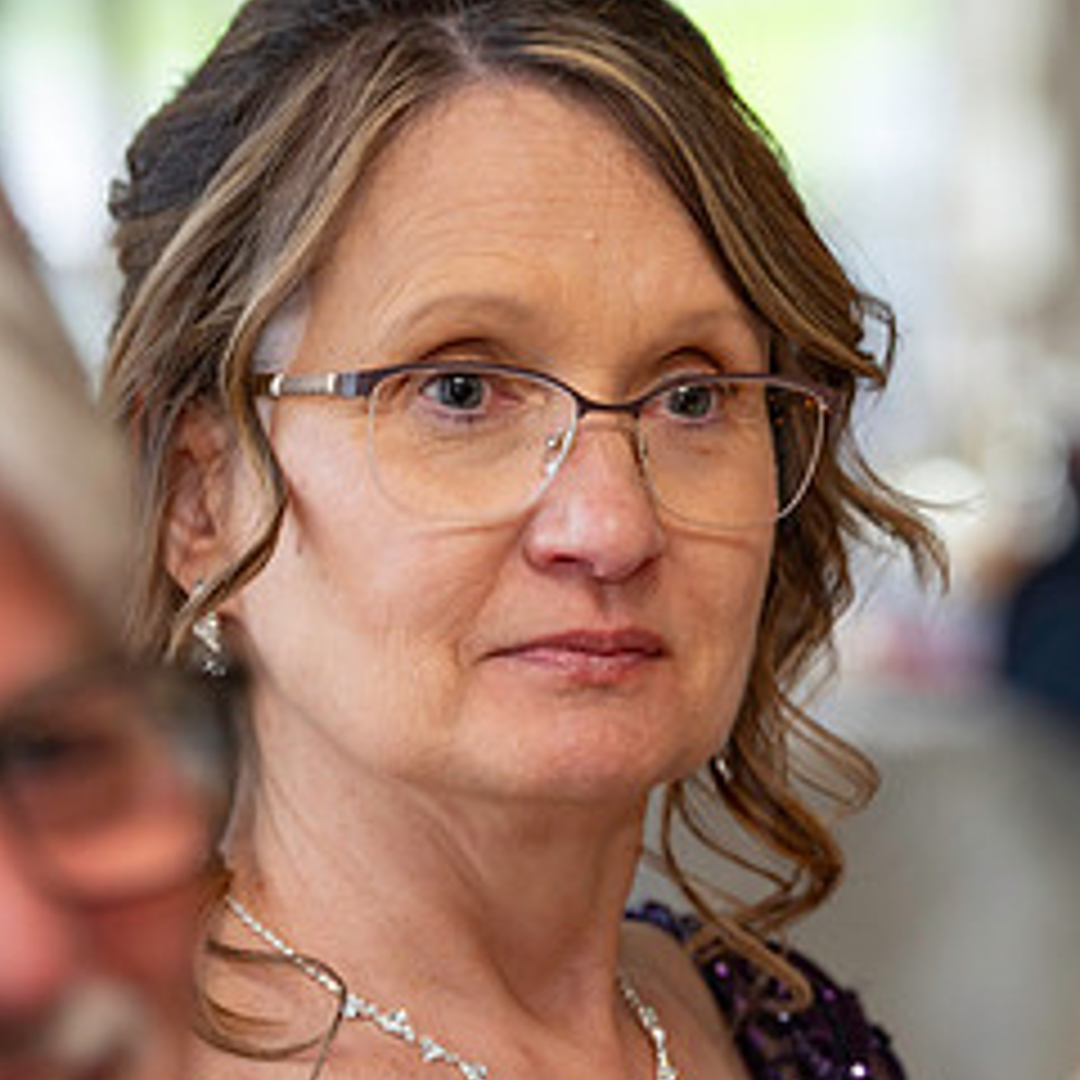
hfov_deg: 6.3
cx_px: 850
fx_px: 9778
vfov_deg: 6.3
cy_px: 711
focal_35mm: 277
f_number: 4
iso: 1000
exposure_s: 1/80
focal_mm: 135
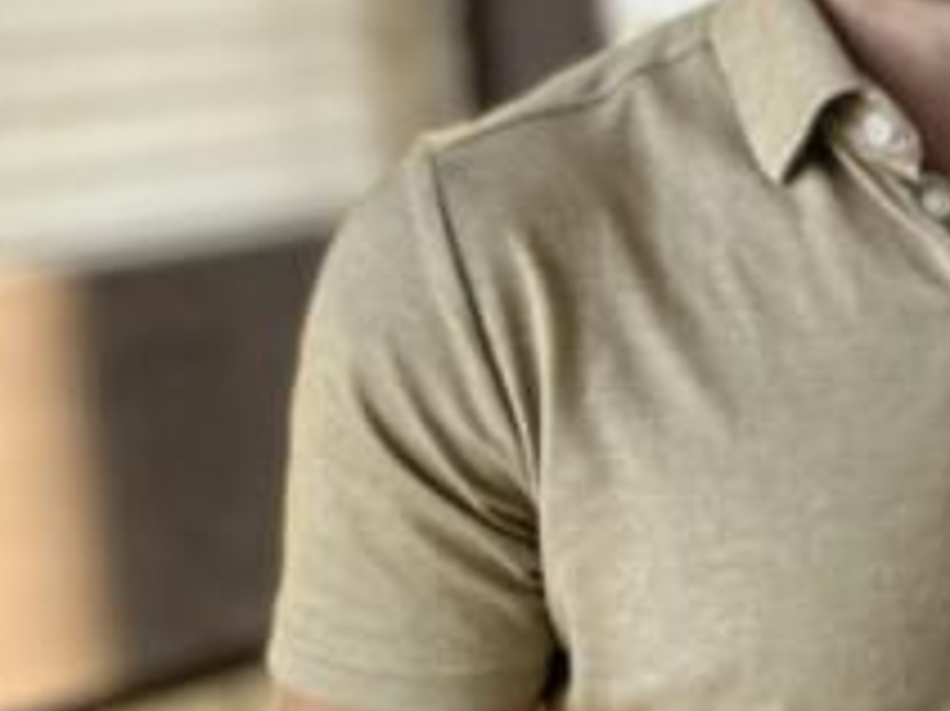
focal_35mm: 74
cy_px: 104
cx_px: 1319
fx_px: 2030
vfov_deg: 19.6
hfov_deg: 22.7
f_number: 1.6
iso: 50
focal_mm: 5.1
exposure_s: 1/261
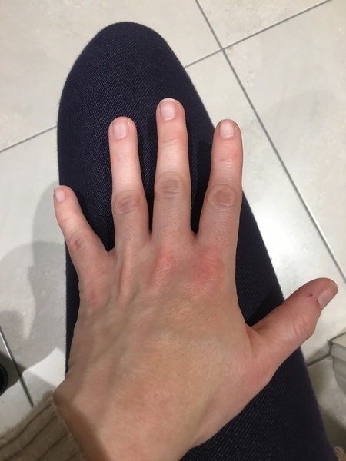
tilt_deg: -83.9
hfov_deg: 48.2
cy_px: 230
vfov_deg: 61.7
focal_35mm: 29
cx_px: 173
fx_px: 386
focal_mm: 4.15
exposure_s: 1/33
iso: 100
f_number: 2.2
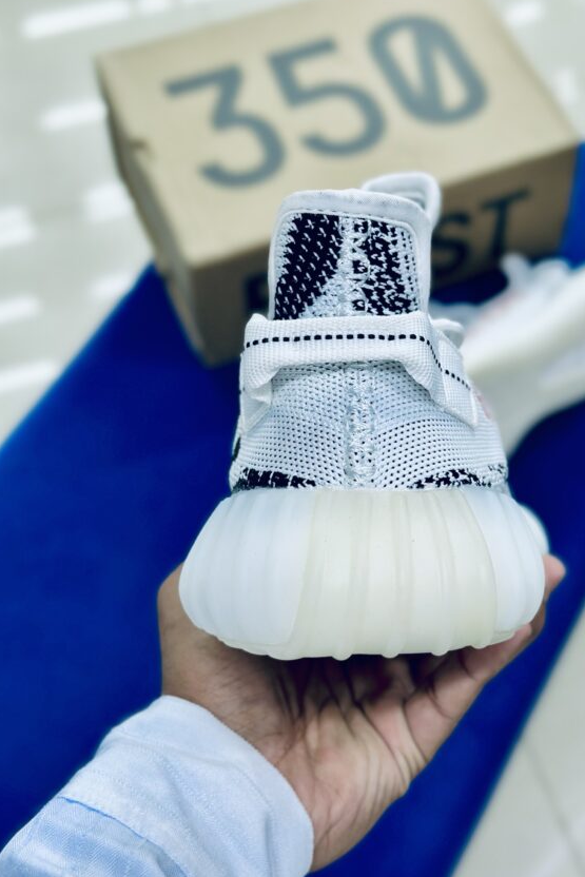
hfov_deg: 24.1
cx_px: 364
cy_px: 477
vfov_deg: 35.6
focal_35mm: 56
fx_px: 1364
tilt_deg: -57.5
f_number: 1.78
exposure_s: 1/129
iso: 80
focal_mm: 6.86
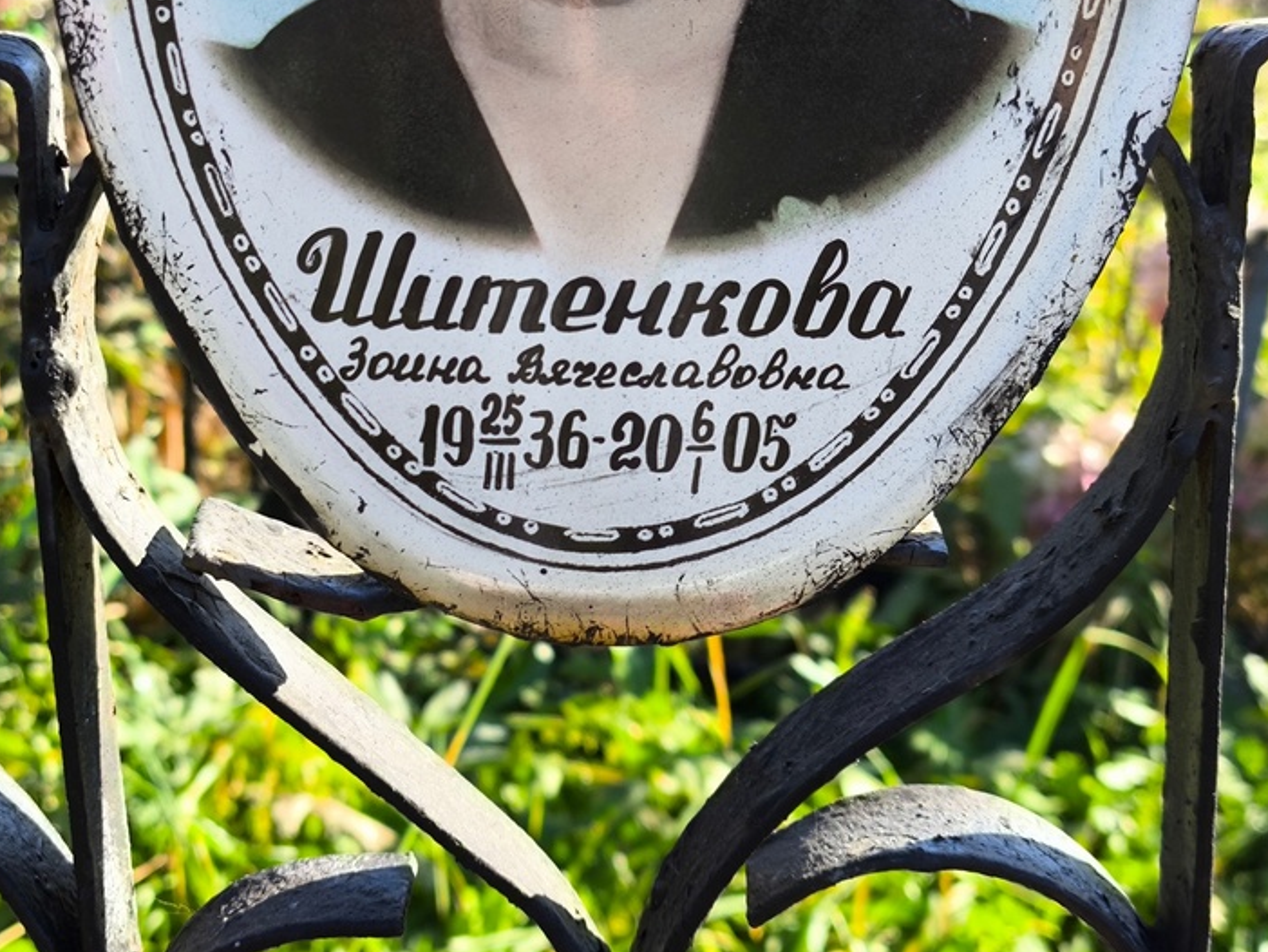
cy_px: 485
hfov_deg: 33.7
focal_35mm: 57
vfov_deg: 25.7
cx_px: 556
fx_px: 2088
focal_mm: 4.71
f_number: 1.7
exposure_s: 1/240
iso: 50
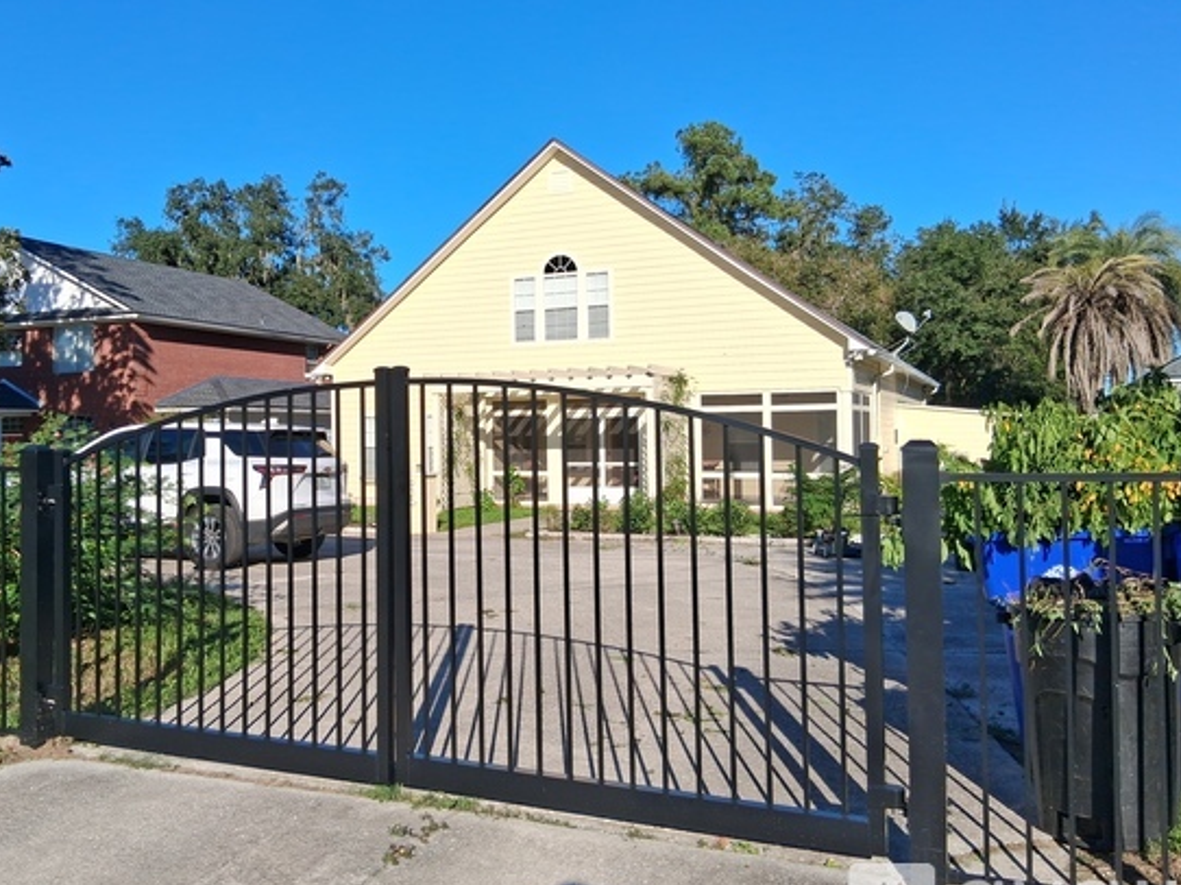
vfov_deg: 44.1
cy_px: 405
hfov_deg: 56.4
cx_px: 474
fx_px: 1091
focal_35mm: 32
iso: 25
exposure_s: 1/981
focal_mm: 3.98
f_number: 1.8
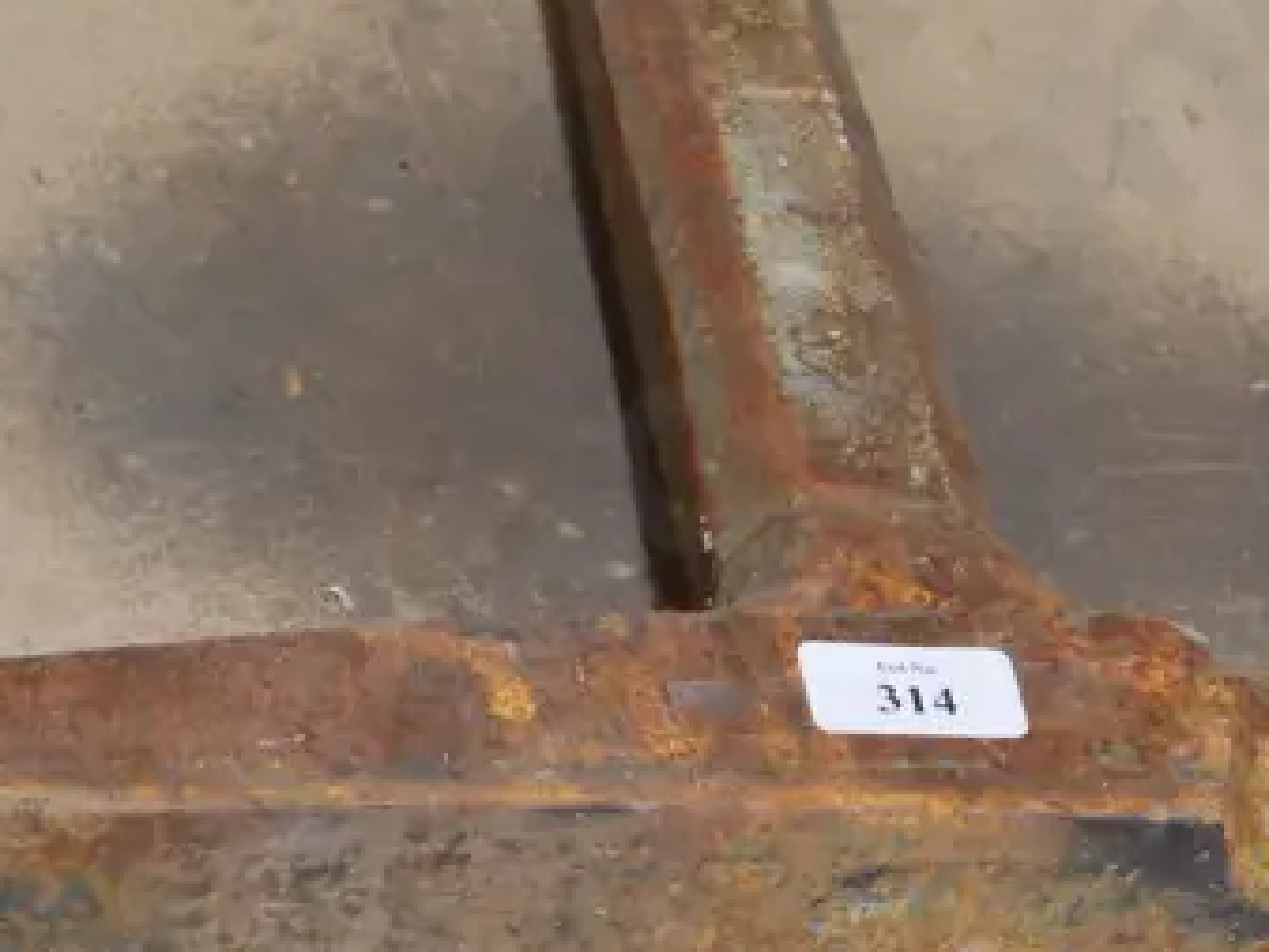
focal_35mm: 146
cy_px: 559
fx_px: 5354
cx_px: 561
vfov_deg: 10.2
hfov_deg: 13.5
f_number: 5.2
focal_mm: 24
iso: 1000
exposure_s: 1/60
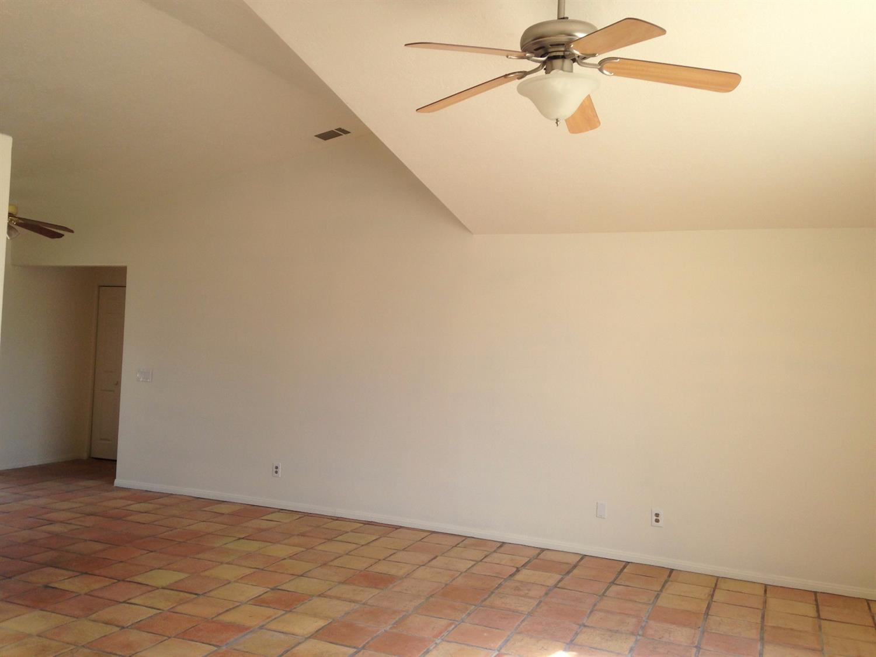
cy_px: 328
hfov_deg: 55.4
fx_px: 835
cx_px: 438
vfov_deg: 42.9
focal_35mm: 33
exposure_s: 1/299
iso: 50
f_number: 2.4
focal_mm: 4.12
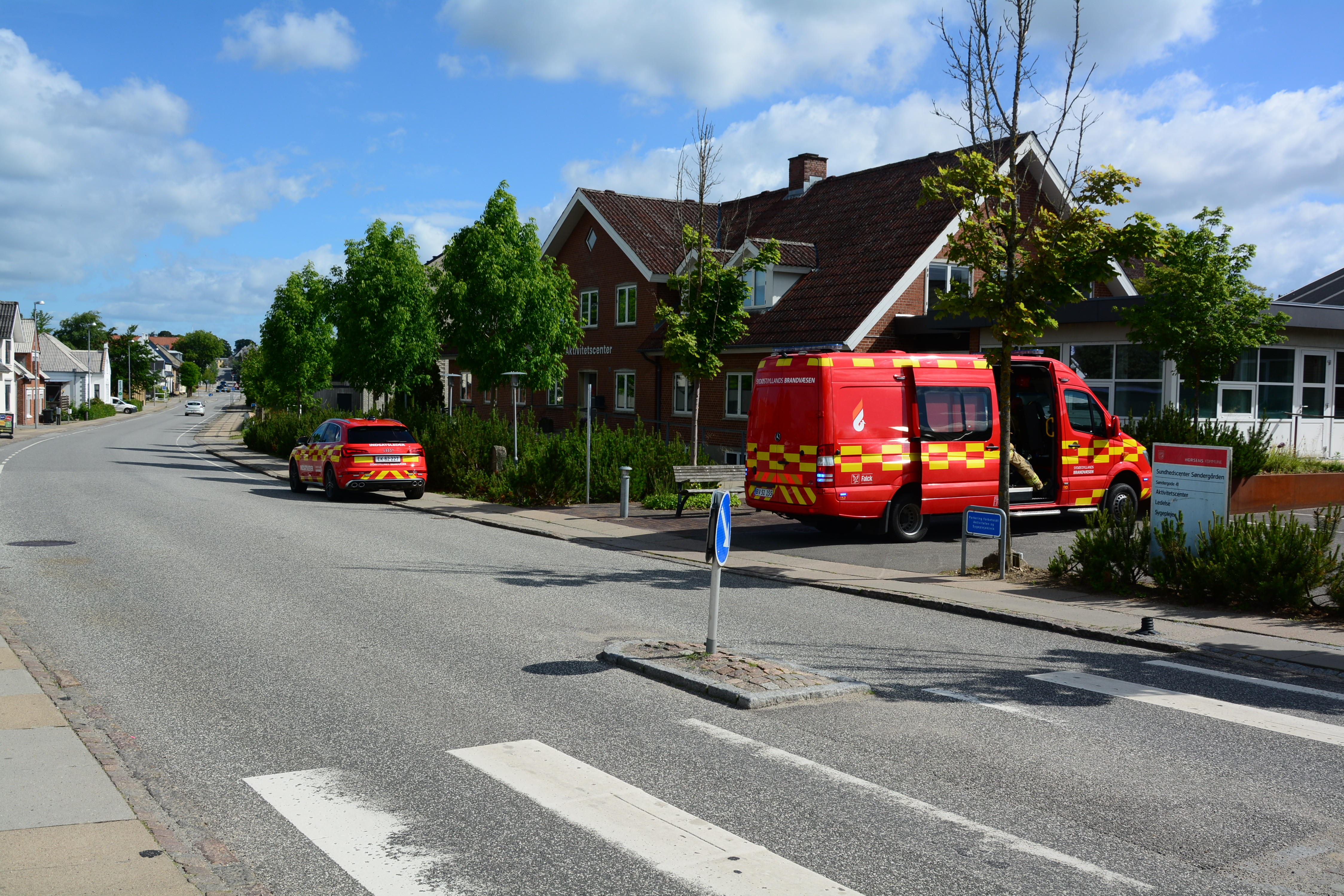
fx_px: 1232
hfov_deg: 57.2
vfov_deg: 40.0
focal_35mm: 33
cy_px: 448
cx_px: 672
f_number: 9
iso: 100
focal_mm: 22
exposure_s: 1/320
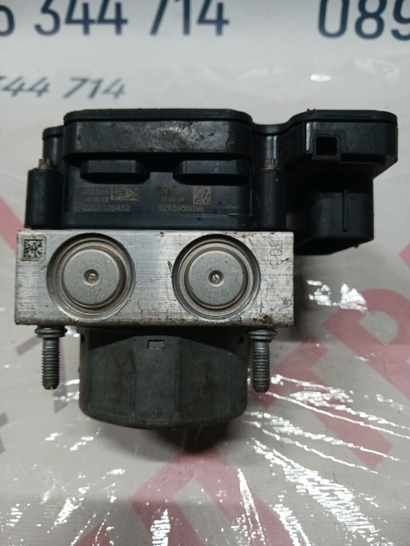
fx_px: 426
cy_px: 273
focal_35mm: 27
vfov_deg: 65.3
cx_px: 205
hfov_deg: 51.4
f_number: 1.8
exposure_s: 1/25
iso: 400
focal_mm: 4
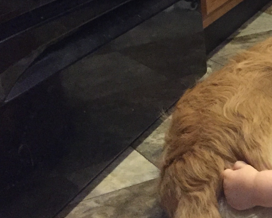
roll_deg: -1.6
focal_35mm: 92
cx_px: 426
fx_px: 741
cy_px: 26
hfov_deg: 18.2
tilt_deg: -14.7
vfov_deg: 16.5
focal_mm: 4.15
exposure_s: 1/15
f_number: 2.2
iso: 400
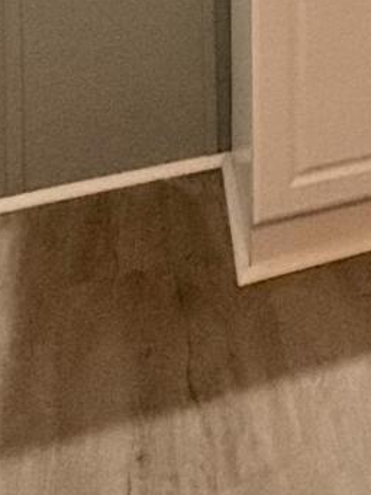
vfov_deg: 18.4
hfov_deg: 14.9
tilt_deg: -2.8
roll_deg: -1.3
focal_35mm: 82
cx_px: 732
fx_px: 1171
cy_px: -411
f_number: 2.2
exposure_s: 1/120
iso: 400
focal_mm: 2.22
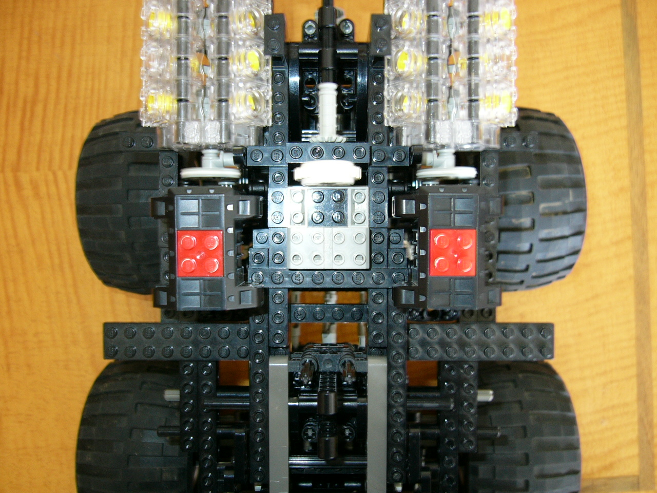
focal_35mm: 35
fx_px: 664
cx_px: 328
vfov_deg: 40.7
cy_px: 246
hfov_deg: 52.6
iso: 100
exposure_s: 1/1.6
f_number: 2.8
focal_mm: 5.8
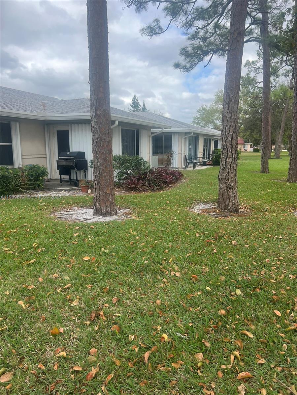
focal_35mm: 26
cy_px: 198
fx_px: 297
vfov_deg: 67.3
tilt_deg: -9.1
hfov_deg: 53.1
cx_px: 148
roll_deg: +0.9
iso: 50
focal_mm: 5.7
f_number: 1.5
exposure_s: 1/1575
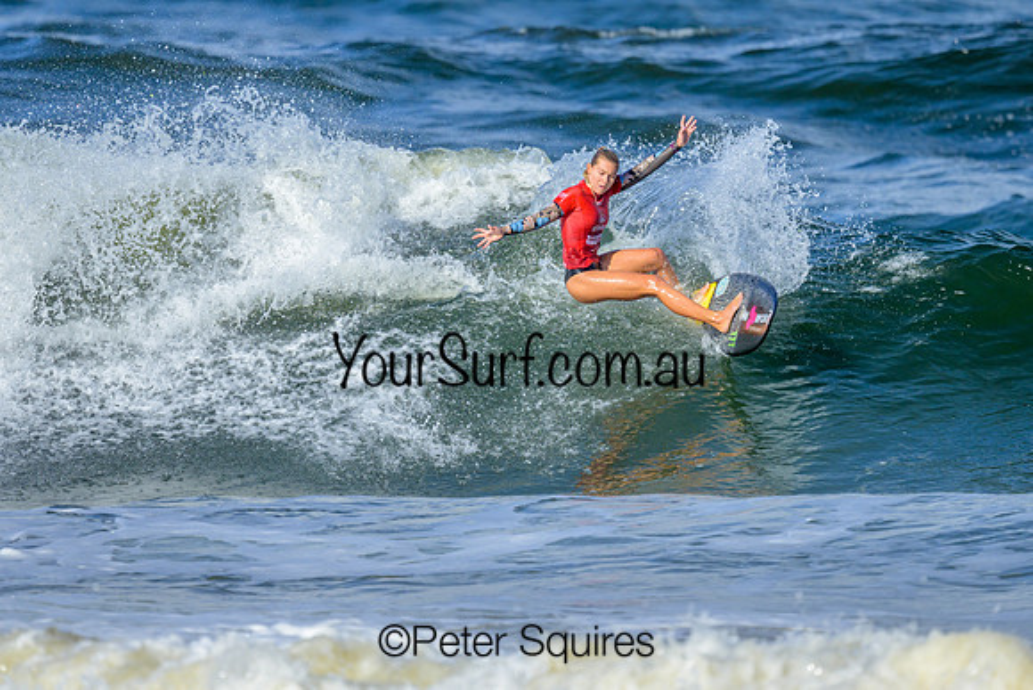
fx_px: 31571
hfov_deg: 1.9
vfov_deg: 1.3
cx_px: 456
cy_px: 319
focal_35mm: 1100
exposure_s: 1/2000
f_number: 6.3
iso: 220
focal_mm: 800
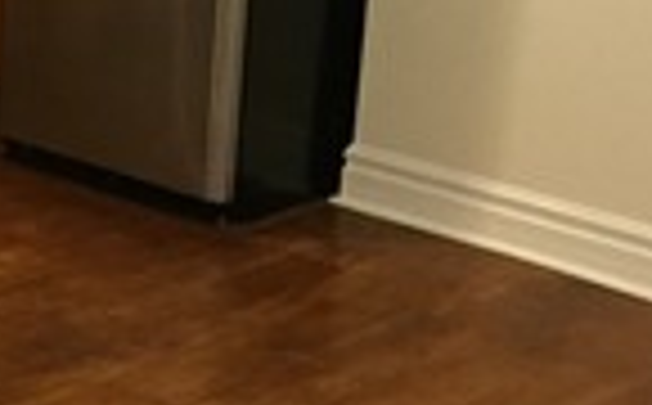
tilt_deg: -14.7
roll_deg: +0.0
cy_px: -14
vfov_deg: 9.5
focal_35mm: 136
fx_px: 2412
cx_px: -540
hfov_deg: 13.7
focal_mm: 4.15
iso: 250
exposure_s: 1/20
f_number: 2.2
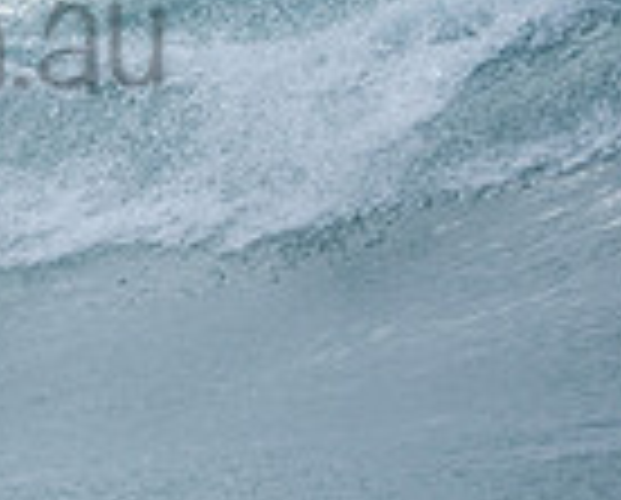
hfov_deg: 0.7
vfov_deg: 0.5
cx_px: -310
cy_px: -16
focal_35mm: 2953
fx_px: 54389
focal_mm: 500
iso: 125
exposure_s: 1/800
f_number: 5.6
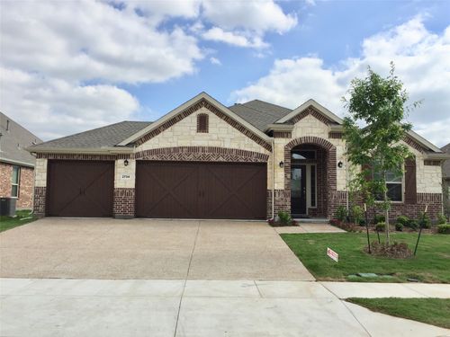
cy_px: 168
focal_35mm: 29
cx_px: 225
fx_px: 377
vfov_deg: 48.2
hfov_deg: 61.7
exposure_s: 1/2326
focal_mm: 4.15
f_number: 2.2
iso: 32
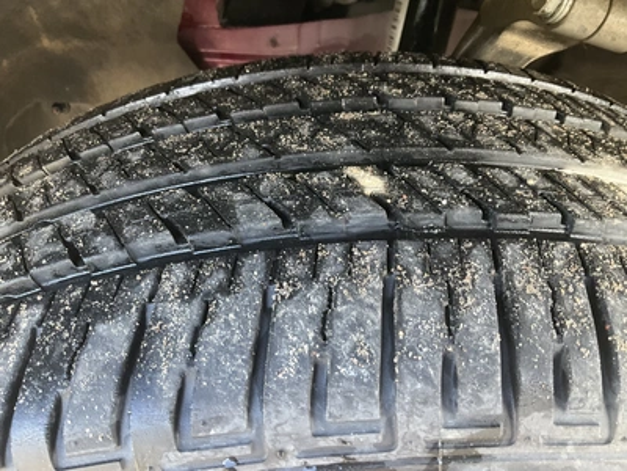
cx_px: 314
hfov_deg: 61.7
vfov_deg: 48.2
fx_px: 525
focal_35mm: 29
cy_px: 236
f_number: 1.8
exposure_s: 1/60
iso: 80
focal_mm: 3
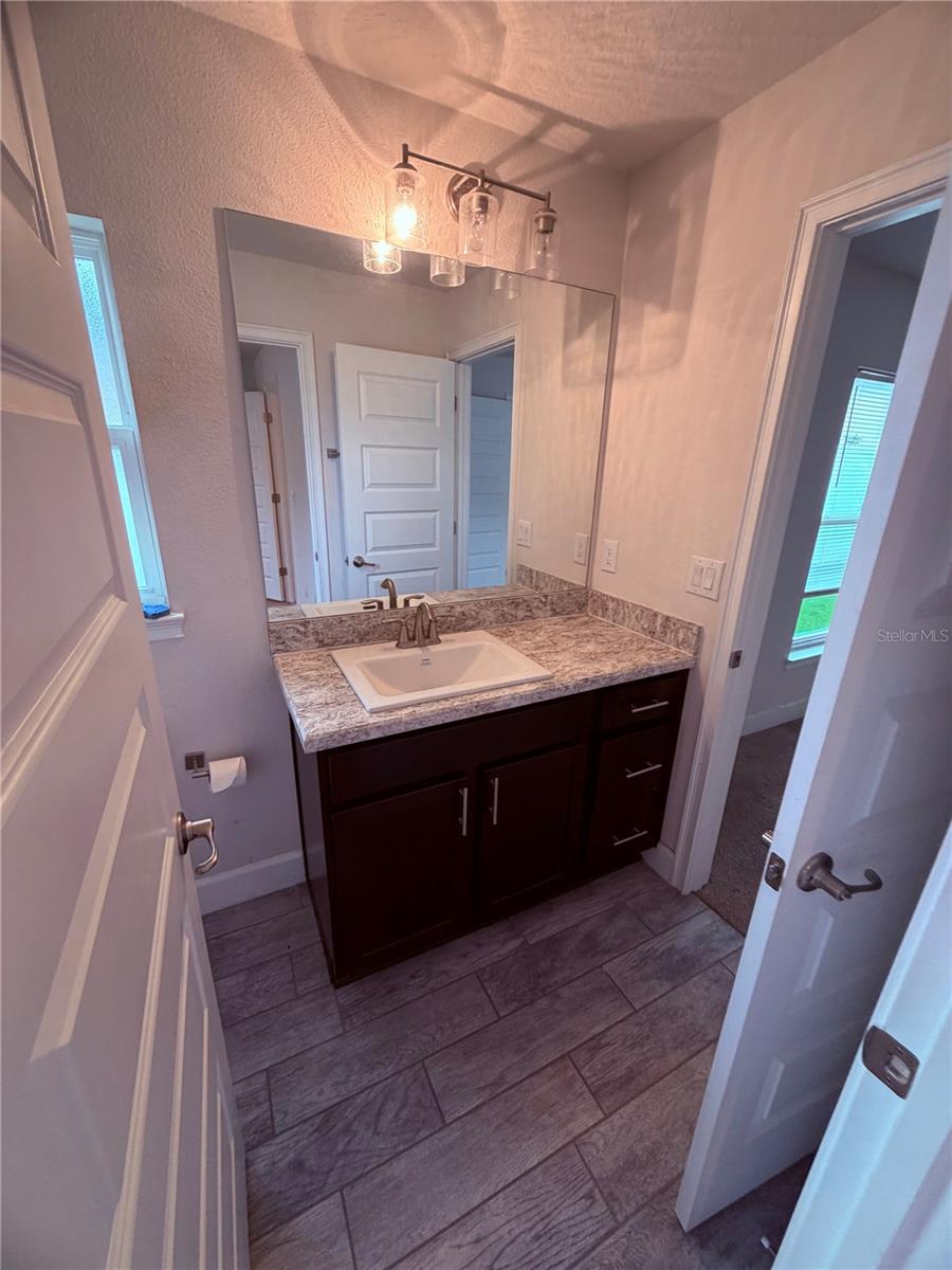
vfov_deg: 102.1
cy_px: 635
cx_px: 476
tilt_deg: -20.3
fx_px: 513
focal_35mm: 14
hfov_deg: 85.7
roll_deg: -1.7
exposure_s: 1/60
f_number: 2.2
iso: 200
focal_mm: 2.22
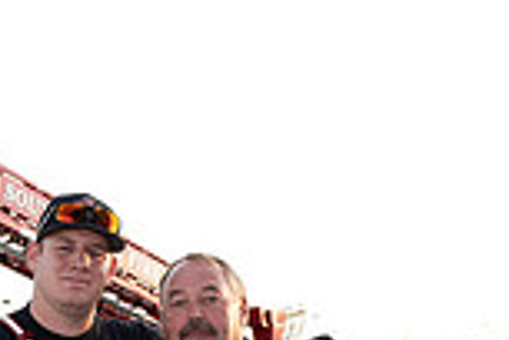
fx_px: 1287
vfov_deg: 14.3
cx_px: -33
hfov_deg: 21.4
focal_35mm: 91
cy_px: 465
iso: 160
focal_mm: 24
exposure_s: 1/60
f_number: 6.3
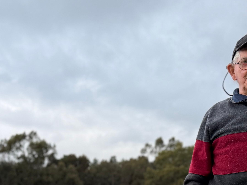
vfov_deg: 20.7
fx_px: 478
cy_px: 211
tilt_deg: +0.0
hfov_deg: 29.0
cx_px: 117
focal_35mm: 67
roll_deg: +0.7
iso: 80
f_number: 1.78
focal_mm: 6.76
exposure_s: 1/160
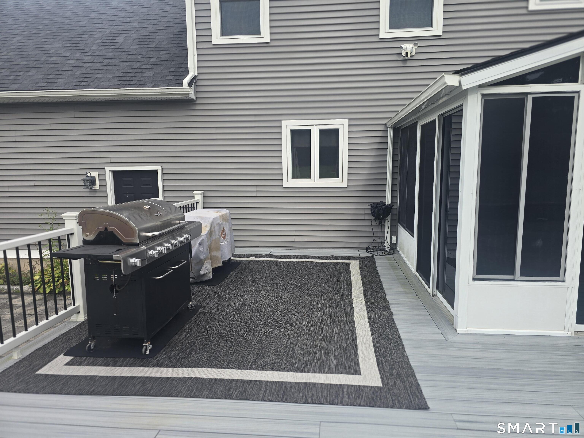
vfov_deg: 58.9
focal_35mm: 23
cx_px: 292
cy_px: 219
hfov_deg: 73.9
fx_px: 388
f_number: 1.7
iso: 20
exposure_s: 1/359
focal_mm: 6.3
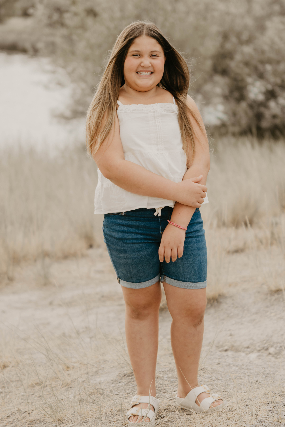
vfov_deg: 24.5
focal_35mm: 83
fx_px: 986
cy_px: 214
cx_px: 148
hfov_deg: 16.5
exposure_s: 1/400
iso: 100
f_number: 1.8
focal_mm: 50
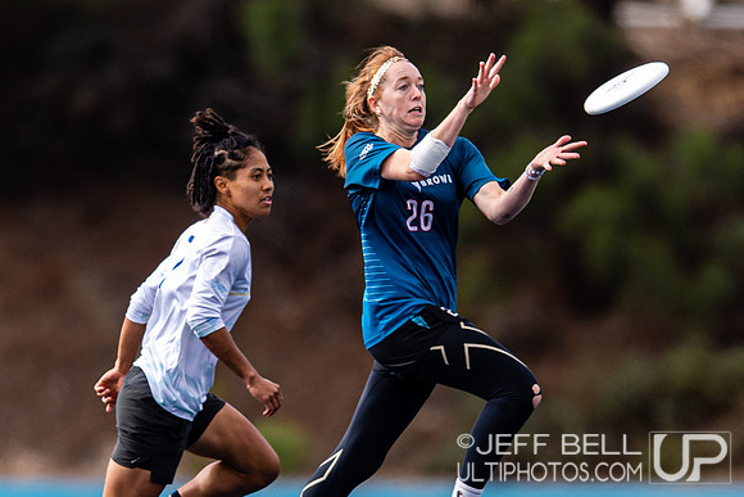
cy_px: 382
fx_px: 22077
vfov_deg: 1.3
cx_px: 367
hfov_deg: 1.9
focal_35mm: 1068
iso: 100
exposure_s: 1/1000
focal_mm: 400
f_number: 2.8
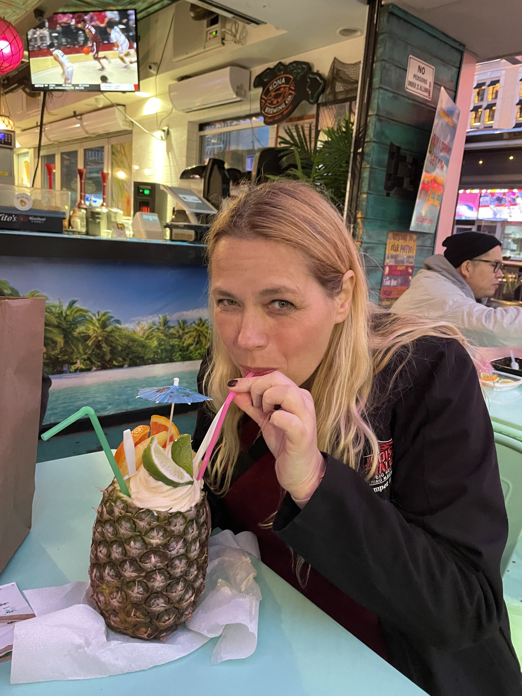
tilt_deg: -11.2
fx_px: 523
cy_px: 348
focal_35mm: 26
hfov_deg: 53.1
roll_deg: -3.3
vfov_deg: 67.3
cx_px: 261
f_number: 1.6
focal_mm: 4.2
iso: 640
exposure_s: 1/25
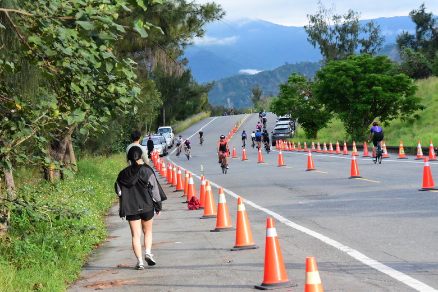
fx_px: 1485
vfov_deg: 11.3
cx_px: 219
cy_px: 146
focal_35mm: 122
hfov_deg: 16.8
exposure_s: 1/2500
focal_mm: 122
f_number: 13
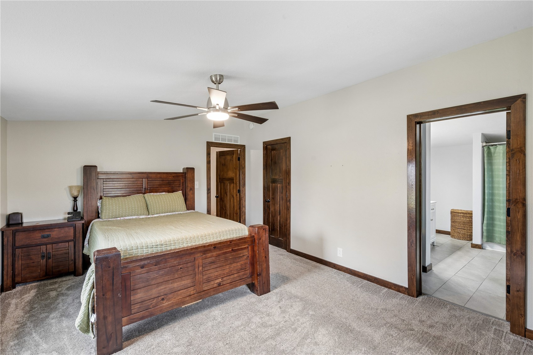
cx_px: 266
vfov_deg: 73.7
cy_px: 178
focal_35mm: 16
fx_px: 237
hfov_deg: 96.7
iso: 400
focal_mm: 16
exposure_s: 1/4
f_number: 9
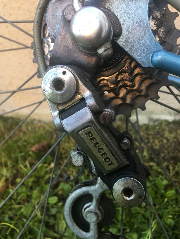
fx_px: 201
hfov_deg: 48.2
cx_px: 90
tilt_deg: -33.8
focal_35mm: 29
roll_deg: -1.5
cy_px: 120
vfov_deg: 61.7
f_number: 2.2
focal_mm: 4.15
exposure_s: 1/33
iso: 25
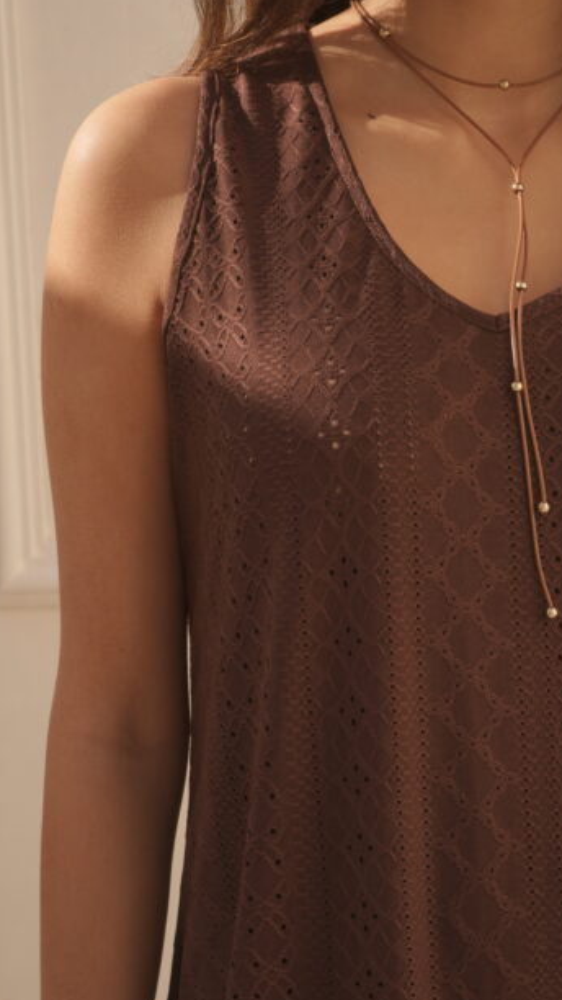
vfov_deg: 27.5
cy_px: 557
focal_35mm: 77
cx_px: 449
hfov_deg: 15.6
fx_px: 2041
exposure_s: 1/125
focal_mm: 50
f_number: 11
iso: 200
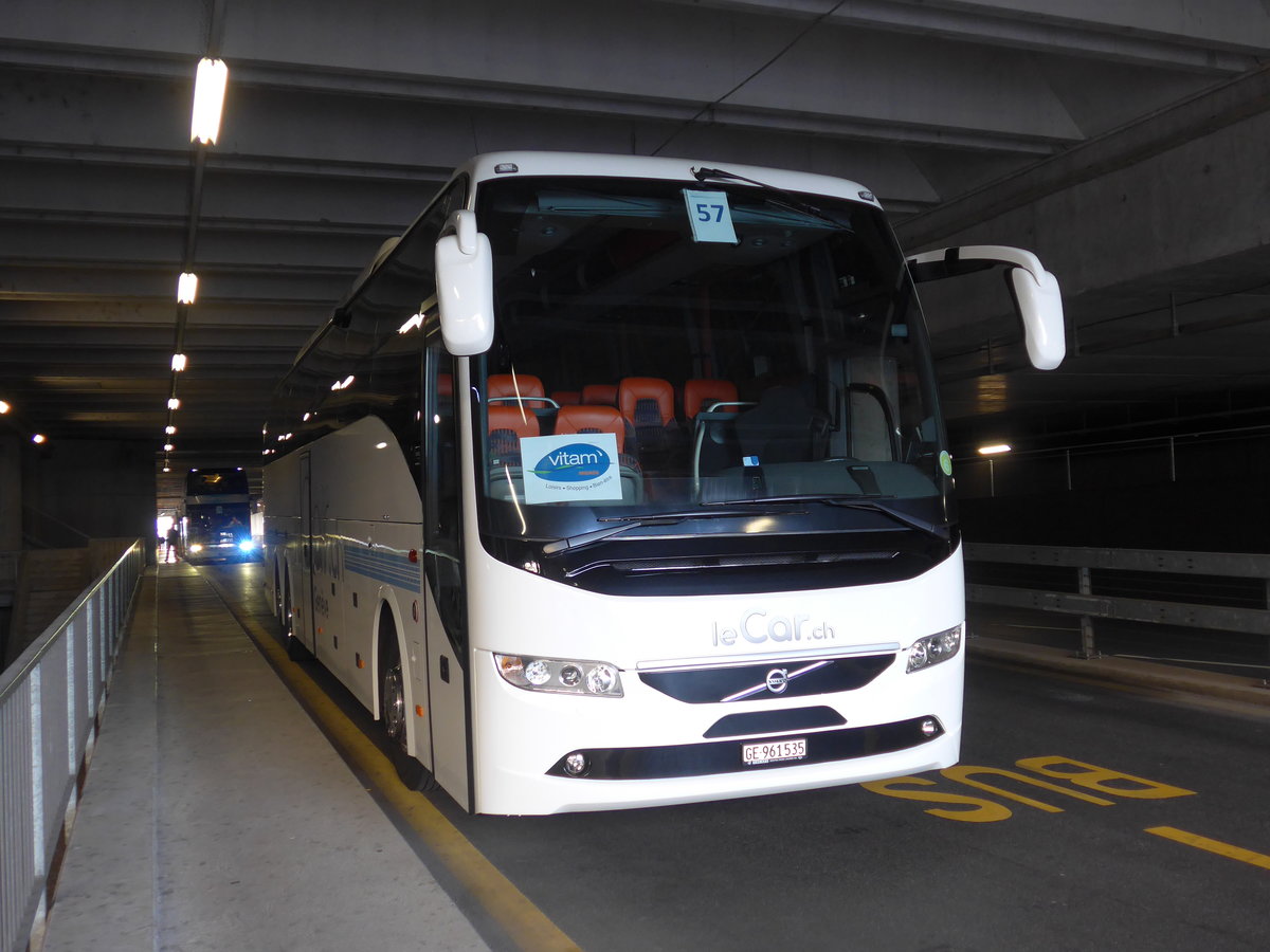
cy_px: 476
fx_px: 1247
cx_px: 635
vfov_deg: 41.8
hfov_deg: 54.0
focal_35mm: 34
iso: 200
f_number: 2.3
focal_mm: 7
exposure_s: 1/60
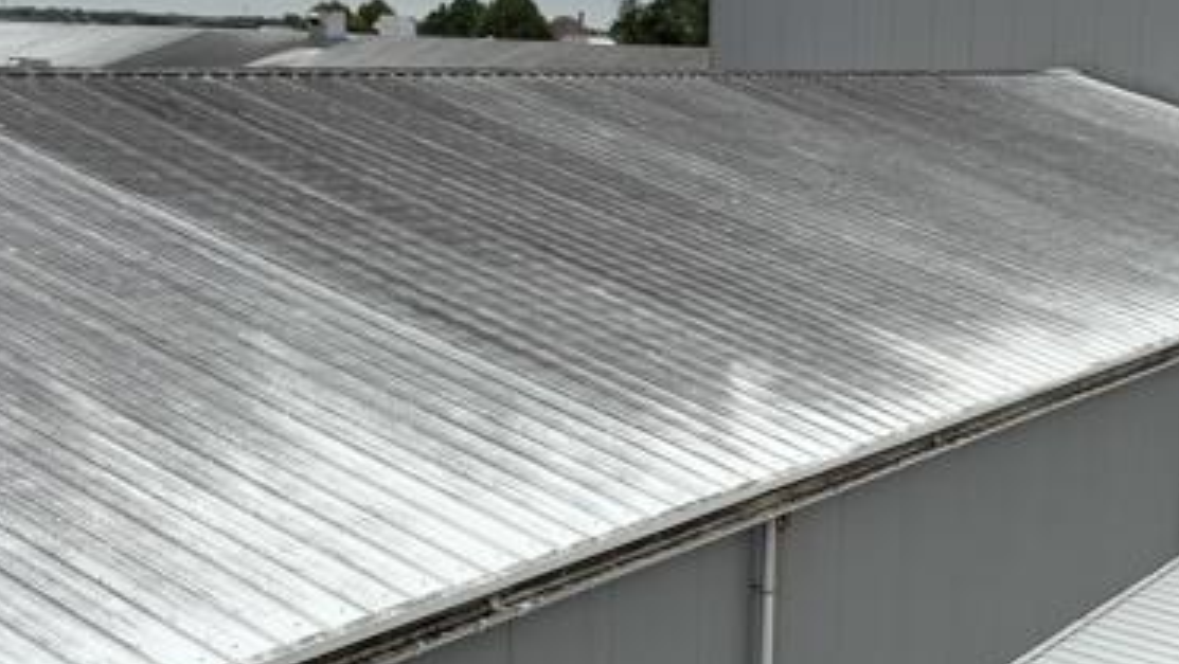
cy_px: 384
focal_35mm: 61
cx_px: 823
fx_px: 1908
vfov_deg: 19.7
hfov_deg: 33.9
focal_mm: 5.96
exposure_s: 1/1117
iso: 50
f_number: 1.6
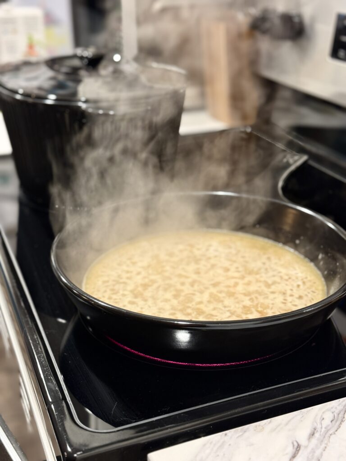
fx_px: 640
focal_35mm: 48
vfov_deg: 39.7
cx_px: 173
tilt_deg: -23.5
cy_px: 230
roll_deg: +0.2
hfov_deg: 30.3
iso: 250
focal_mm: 6.76
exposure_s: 1/60
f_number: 1.78
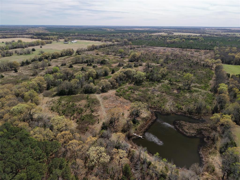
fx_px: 166
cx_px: 120
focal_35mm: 24
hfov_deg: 71.6
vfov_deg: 56.8
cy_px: 90
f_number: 1.8
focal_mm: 8.67
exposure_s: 1/800
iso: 100
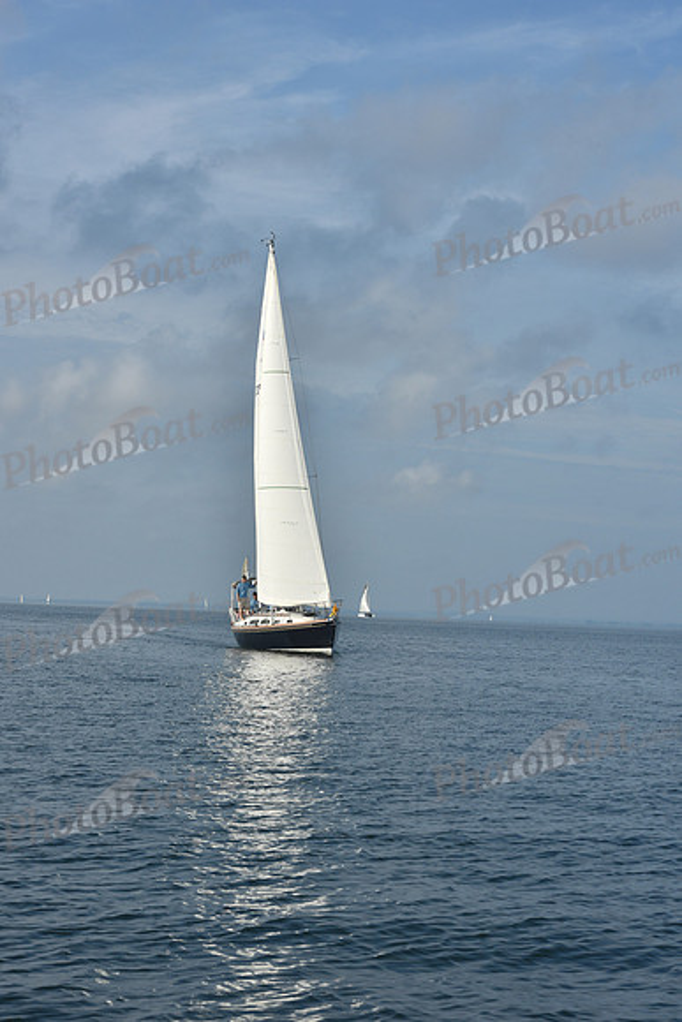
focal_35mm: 80
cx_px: 341
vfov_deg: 25.4
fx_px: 2272
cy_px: 511
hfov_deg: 17.1
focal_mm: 80
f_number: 11
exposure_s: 1/800
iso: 320
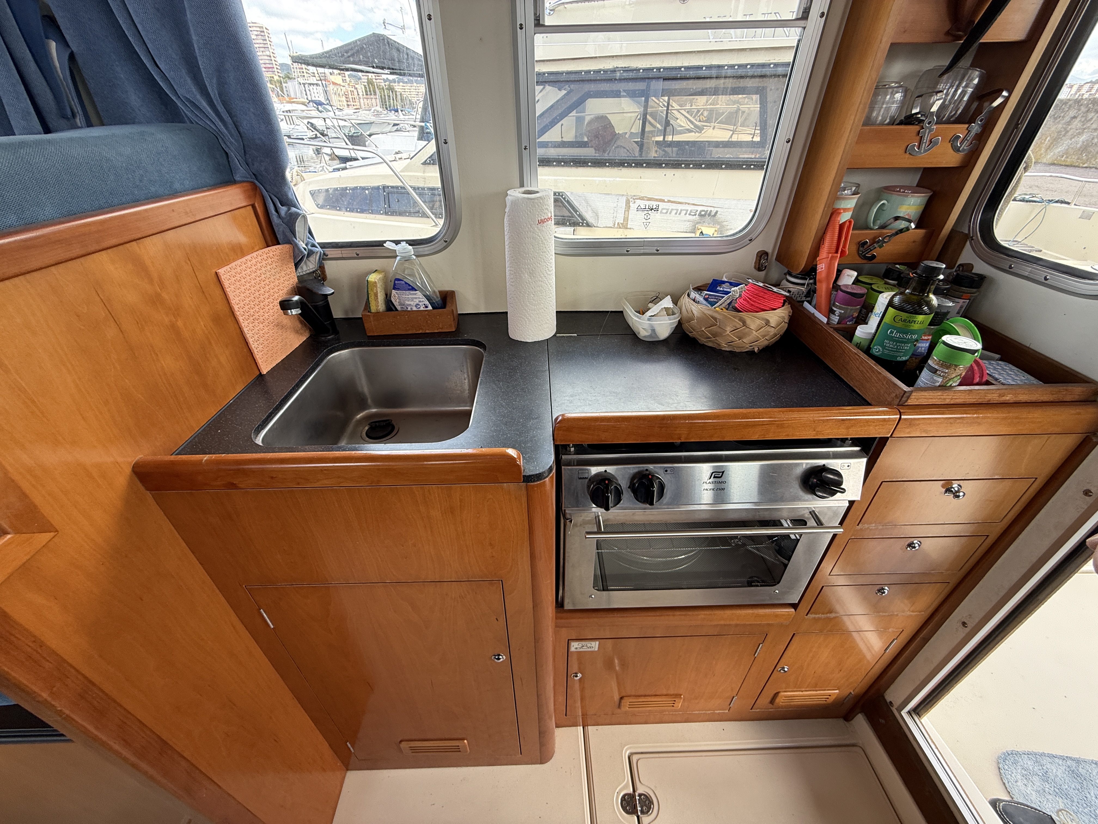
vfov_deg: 85.7
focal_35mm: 14
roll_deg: -0.1
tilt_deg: -34.0
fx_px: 444
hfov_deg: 102.1
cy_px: 412
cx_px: 549
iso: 80
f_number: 2.2
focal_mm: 2.22
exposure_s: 1/99
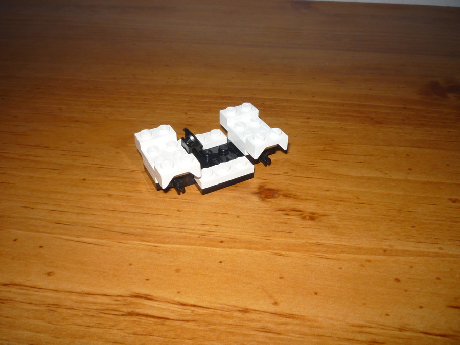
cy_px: 172
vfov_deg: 44.2
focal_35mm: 32
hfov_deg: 56.8
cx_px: 230
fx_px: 425
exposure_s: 1/30
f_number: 4
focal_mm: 5.2
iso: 100
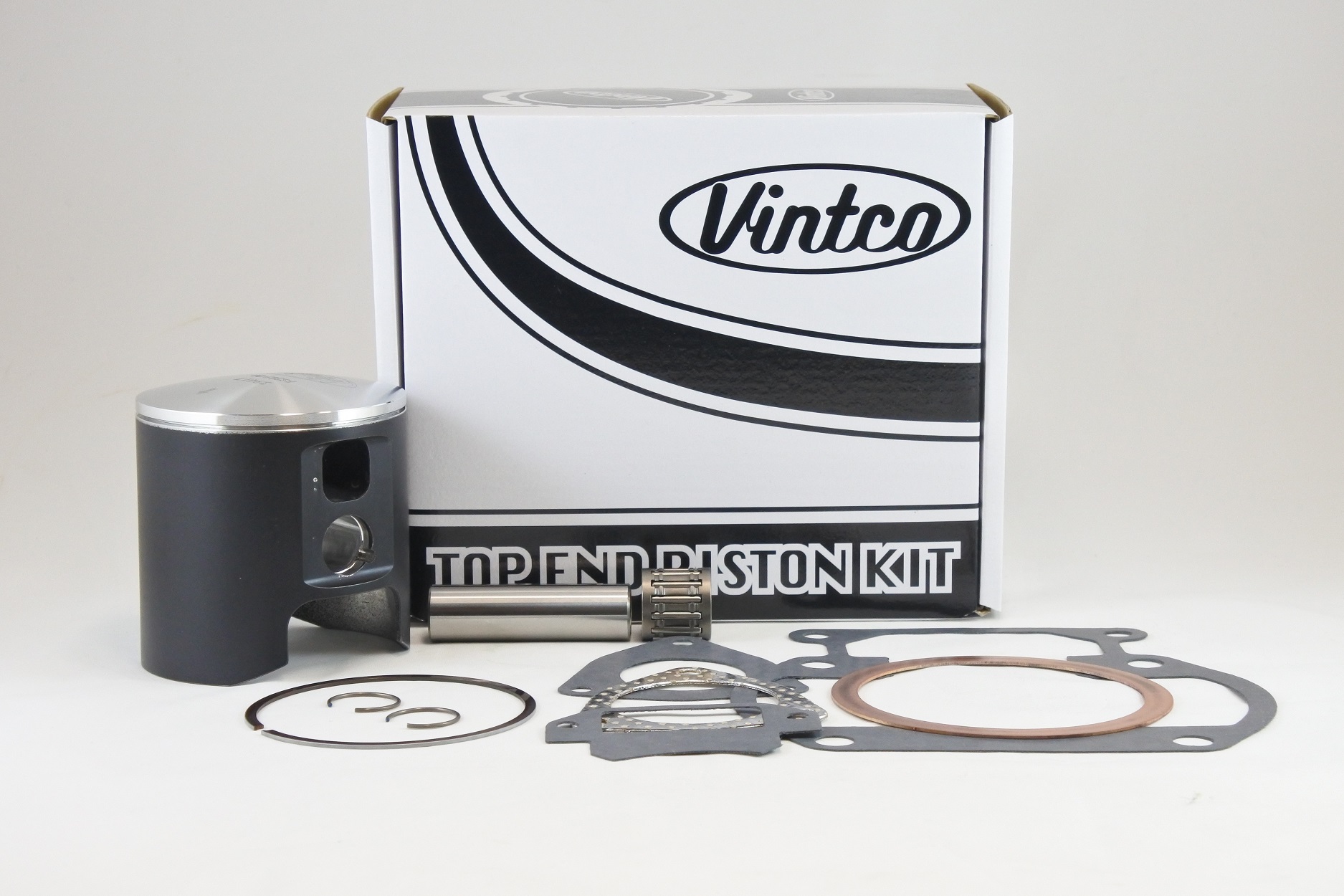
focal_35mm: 71
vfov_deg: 19.2
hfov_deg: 28.5
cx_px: 672
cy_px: 448
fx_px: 2650
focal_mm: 26.4
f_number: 5.3
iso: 800
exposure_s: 1/100
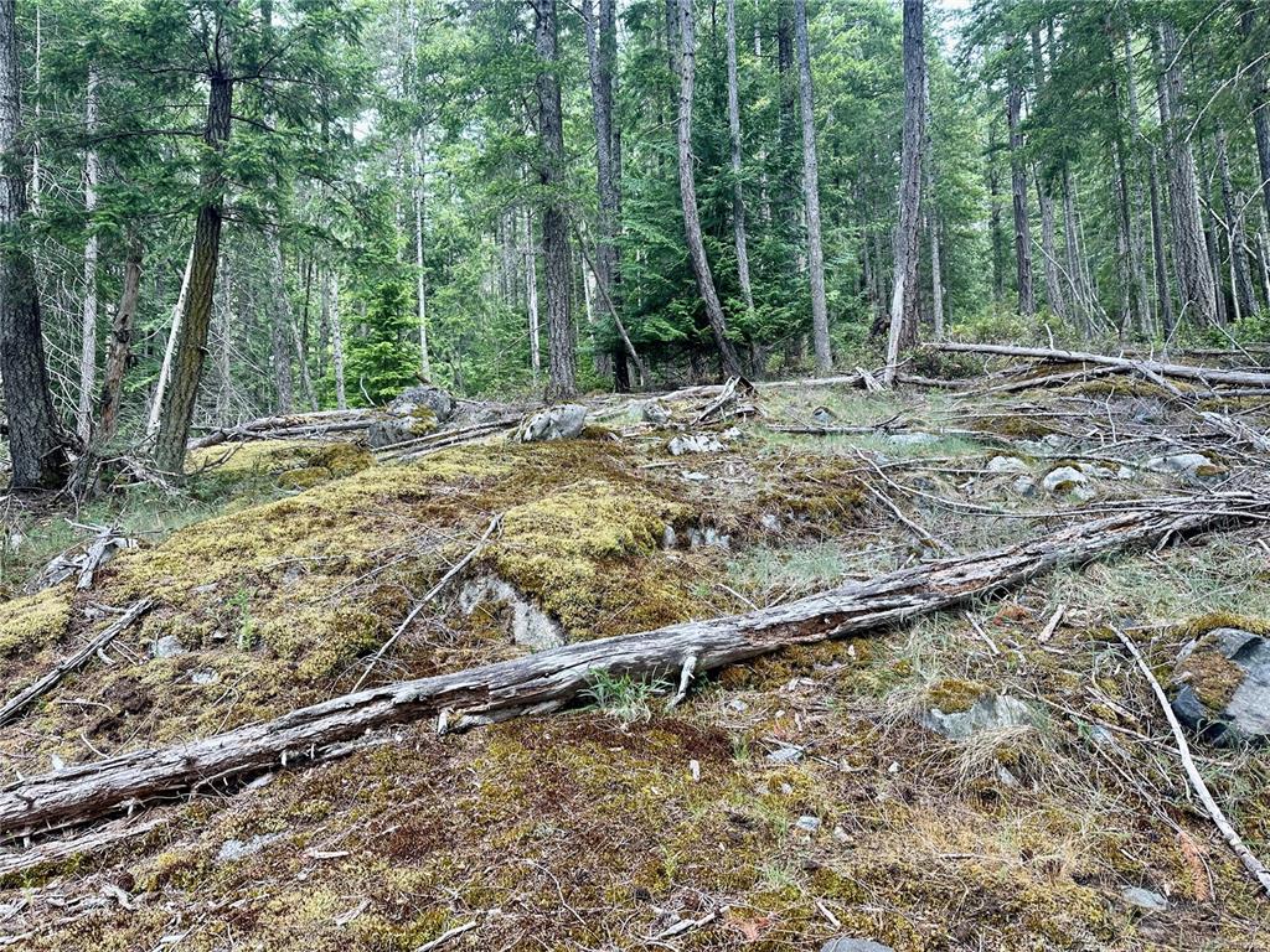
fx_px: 881
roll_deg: +1.2
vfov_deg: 56.8
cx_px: 635
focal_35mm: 24
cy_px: 476
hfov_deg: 71.6
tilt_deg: +5.9
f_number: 1.78
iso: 80
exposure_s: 1/317
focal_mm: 6.86
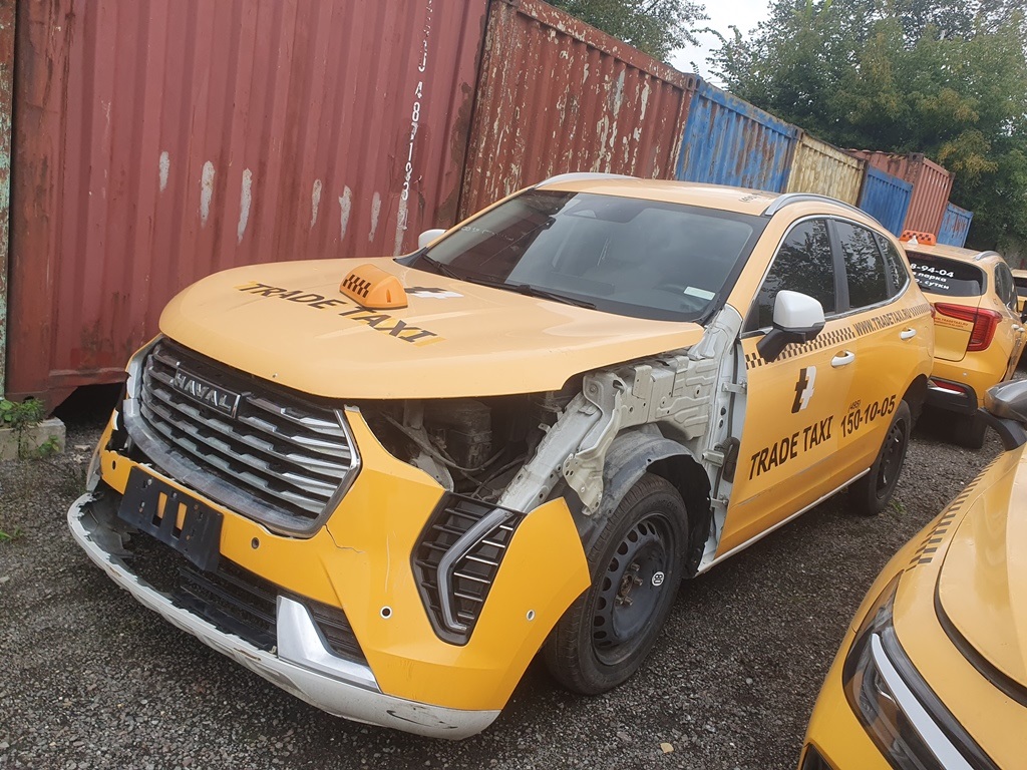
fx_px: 771
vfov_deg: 53.1
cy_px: 385
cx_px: 514
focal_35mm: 26
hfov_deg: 67.3
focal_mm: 4.32
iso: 50
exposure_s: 1/450
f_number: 2.4
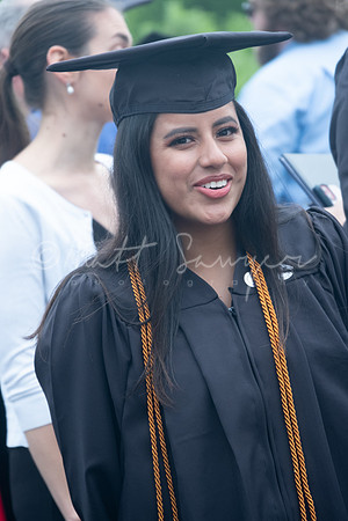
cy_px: 260
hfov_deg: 7.9
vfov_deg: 11.8
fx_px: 2523
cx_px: 174
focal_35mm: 174
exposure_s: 1/420
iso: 800
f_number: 5.6
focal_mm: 116.1
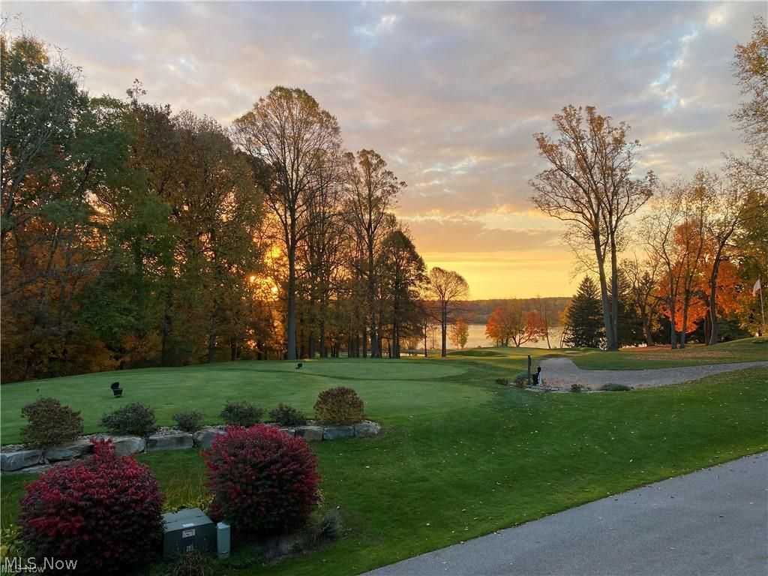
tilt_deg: +1.5
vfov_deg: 53.1
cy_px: 288
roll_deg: +0.1
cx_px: 384
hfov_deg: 67.3
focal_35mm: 26
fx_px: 577
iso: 32
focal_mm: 4.25
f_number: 1.8
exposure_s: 1/153
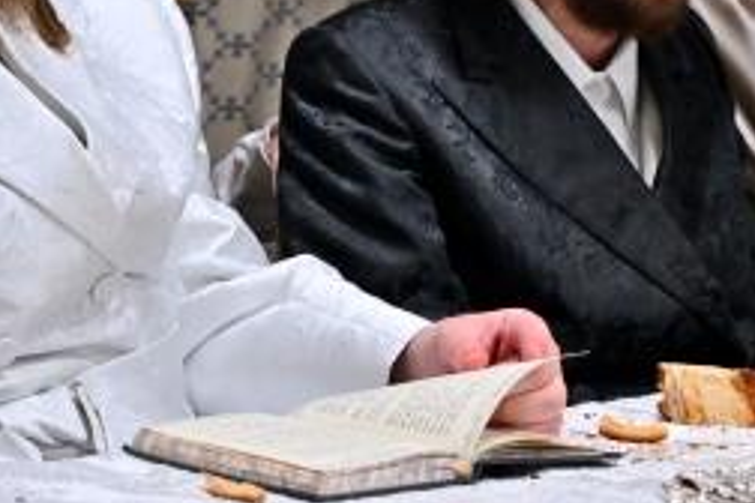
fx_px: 2810
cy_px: -49
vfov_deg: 10.1
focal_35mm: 134
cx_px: -105
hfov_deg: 14.9
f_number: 4
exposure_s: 1/250
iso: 800
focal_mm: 33
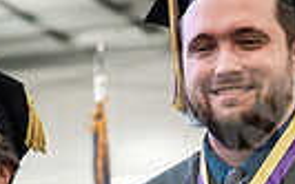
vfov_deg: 3.4
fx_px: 3078
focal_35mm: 383
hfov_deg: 5.5
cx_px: 27
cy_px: 320
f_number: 4.5
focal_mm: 86
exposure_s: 1/200
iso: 4000
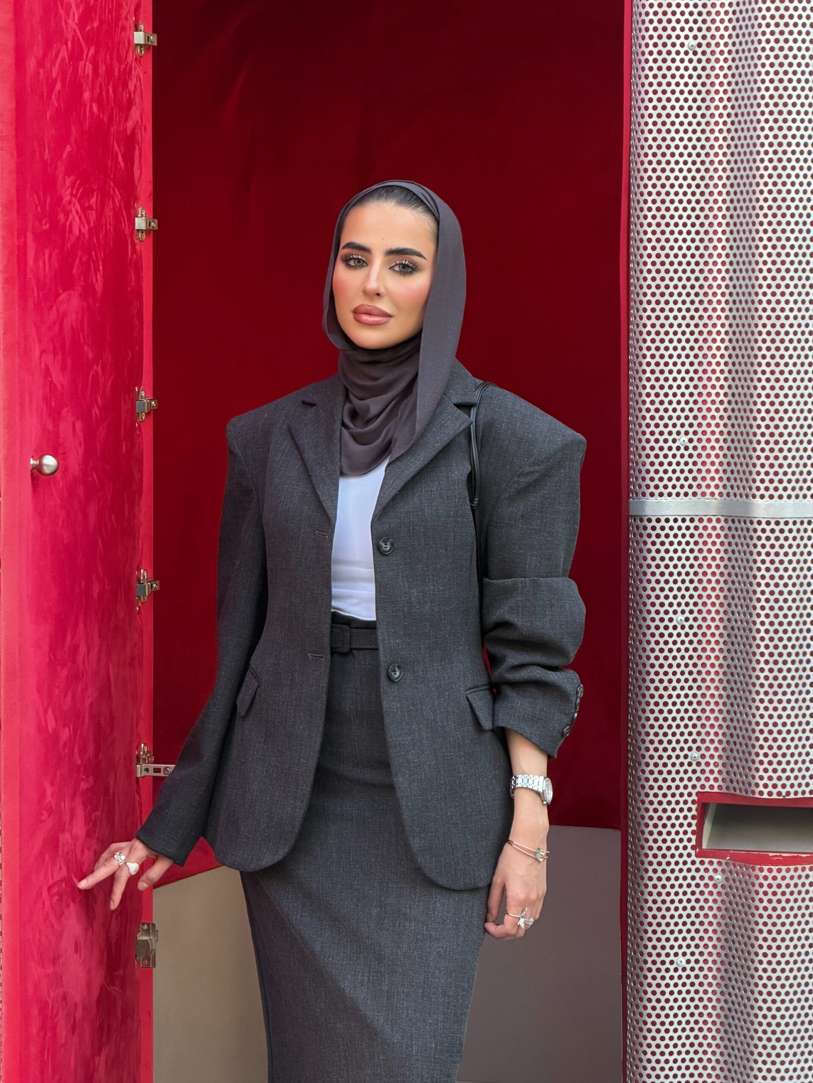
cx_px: 406
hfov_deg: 14.8
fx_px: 3131
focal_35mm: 100
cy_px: 542
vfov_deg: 19.6
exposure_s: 1/121
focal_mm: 16.89
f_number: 2.8
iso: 125
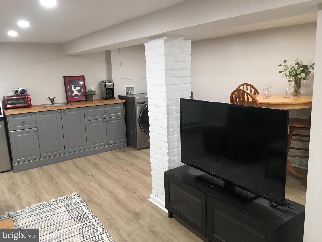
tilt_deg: -10.5
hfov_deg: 61.7
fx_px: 270
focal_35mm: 29
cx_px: 161
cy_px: 121
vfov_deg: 48.2
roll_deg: +1.4
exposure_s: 1/15
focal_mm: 4.15
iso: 50
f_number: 2.2
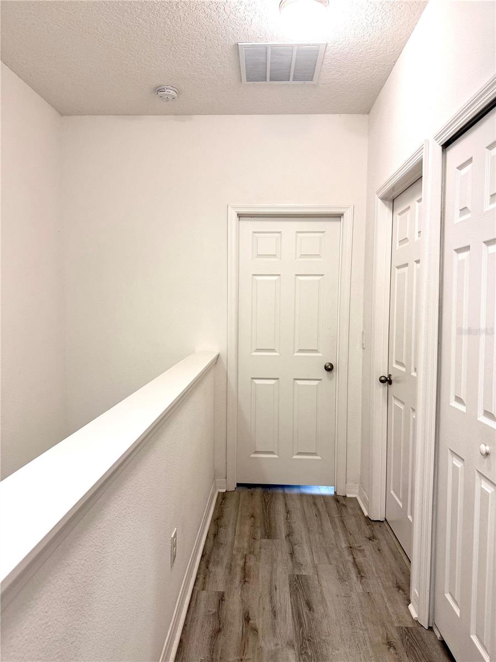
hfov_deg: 56.8
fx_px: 459
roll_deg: -1.3
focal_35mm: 24
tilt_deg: -2.4
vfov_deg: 71.6
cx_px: 248
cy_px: 331
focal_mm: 6.76
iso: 125
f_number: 1.78
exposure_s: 1/60
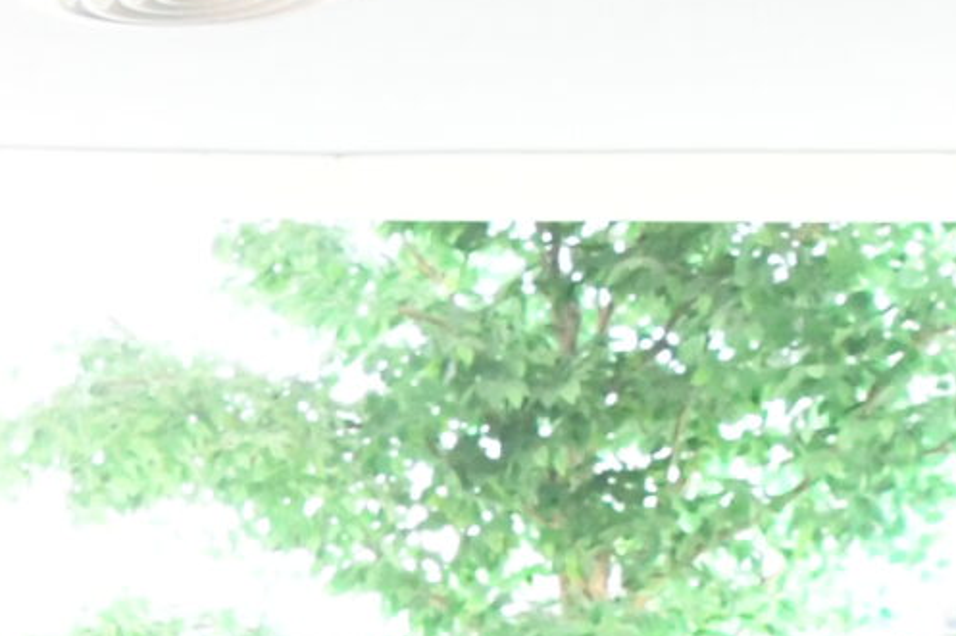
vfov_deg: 7.7
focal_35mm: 170
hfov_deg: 11.2
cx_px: -771
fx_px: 4513
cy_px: 1350
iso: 5000
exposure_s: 1/250
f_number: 8
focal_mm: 22
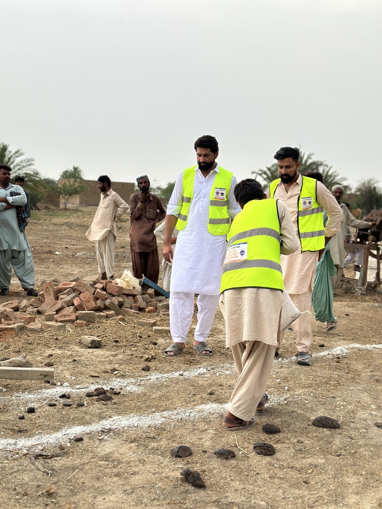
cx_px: 191
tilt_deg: -4.5
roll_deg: -2.9
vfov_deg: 39.7
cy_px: 254
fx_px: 706
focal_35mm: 48
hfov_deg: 30.3
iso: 80
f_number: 1.78
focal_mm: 6.86
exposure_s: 1/190
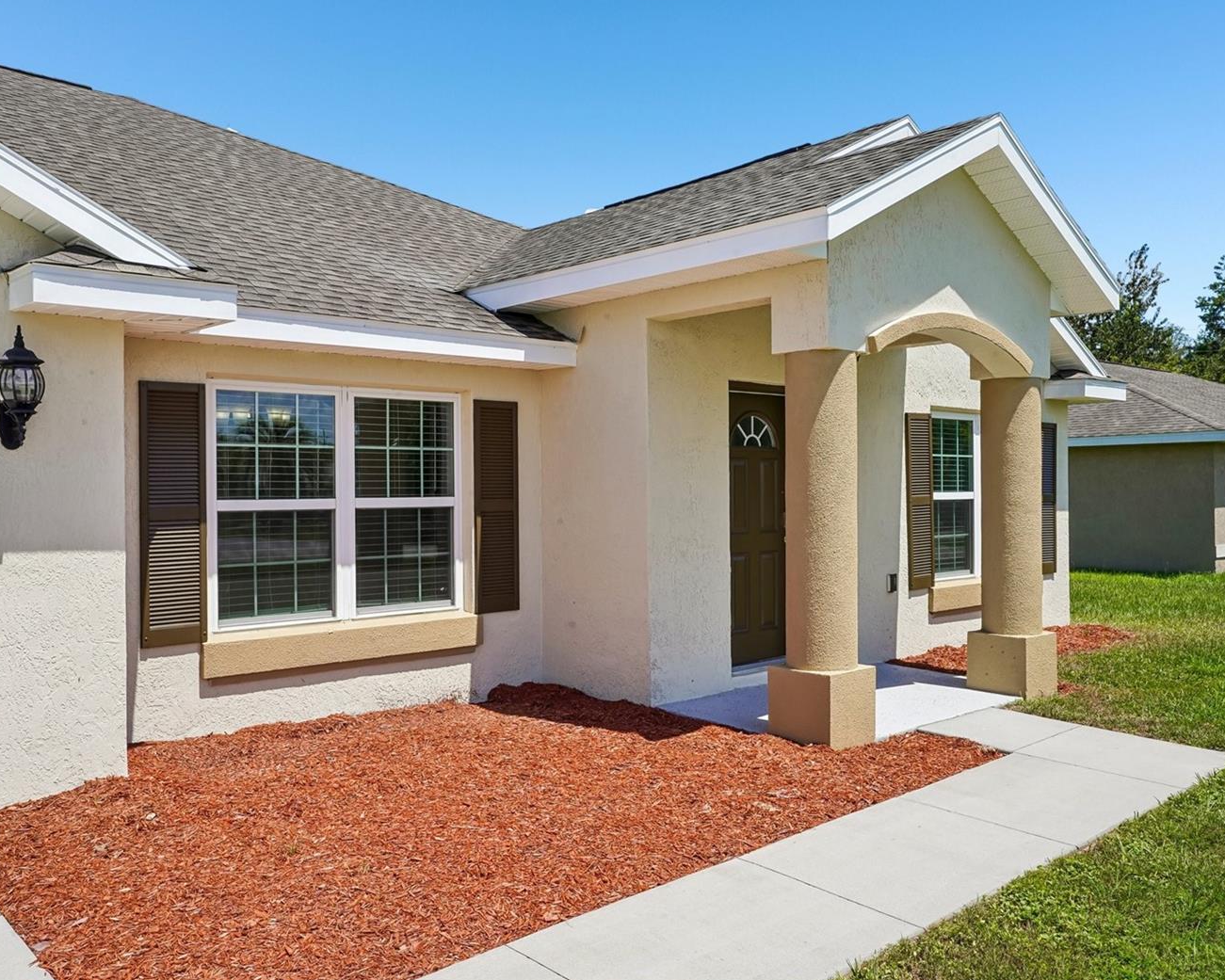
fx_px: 1088
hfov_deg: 58.8
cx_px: 591
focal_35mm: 30
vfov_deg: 48.5
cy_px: 487
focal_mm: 26
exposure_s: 1/50
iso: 100
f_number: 20
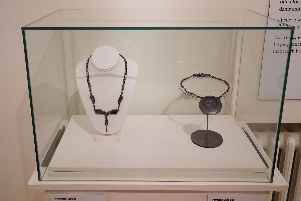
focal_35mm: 43
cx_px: 150
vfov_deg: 31.2
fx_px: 360
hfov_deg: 45.4
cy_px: 100
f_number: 7.1
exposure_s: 1/100
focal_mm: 43
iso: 6400
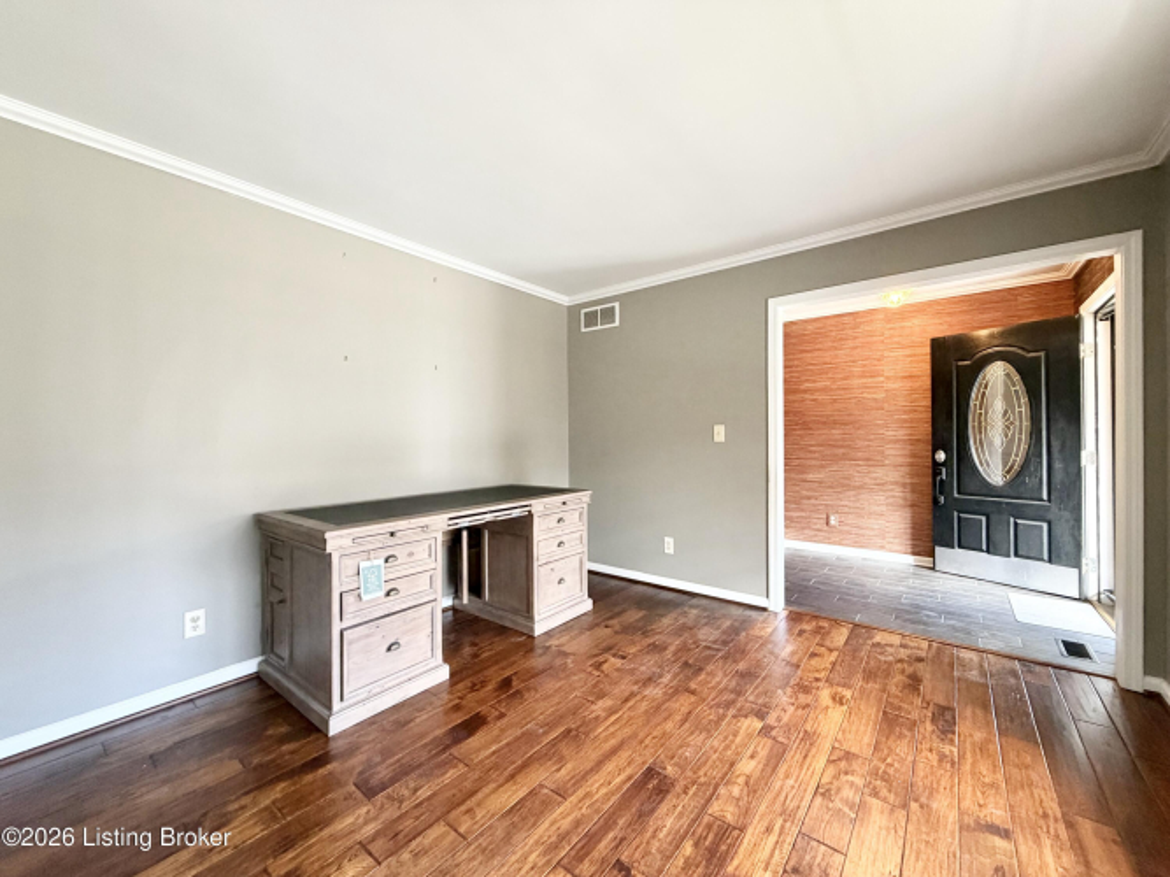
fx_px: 473
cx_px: 585
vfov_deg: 85.7
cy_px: 438
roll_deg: +0.1
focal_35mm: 14
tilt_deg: -0.4
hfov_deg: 102.1
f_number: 2.2
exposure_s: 1/62
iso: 320
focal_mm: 2.22
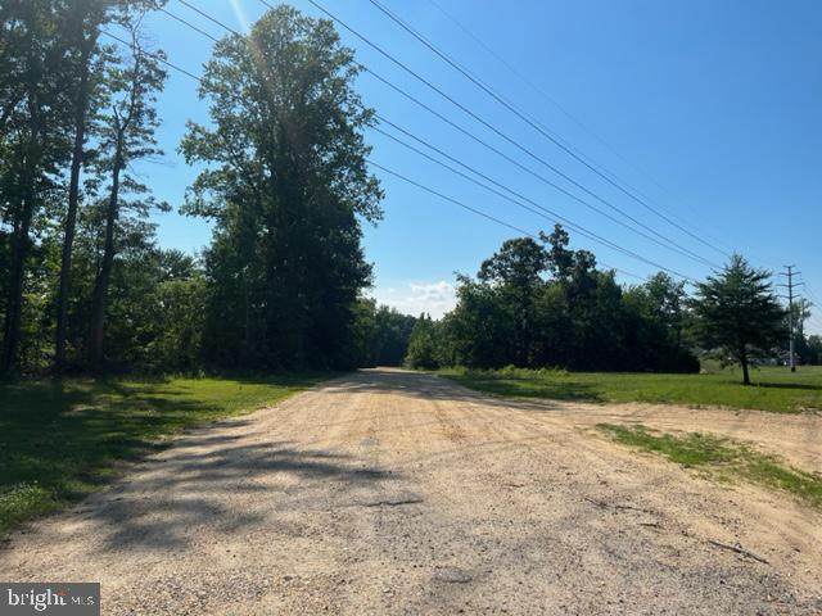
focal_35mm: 26
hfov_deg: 67.3
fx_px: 617
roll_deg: -0.4
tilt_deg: +6.5
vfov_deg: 53.1
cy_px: 308
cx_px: 411
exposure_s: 1/5556
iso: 50
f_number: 1.6
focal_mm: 5.1
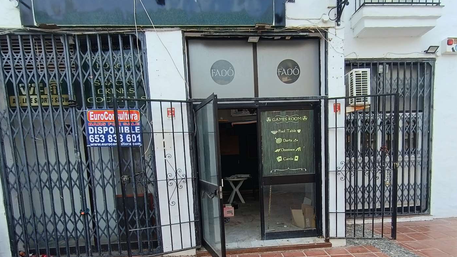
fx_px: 242
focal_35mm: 20
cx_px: 245
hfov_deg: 86.5
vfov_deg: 54.3
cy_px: 178
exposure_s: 1/112
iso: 100
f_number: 2.2
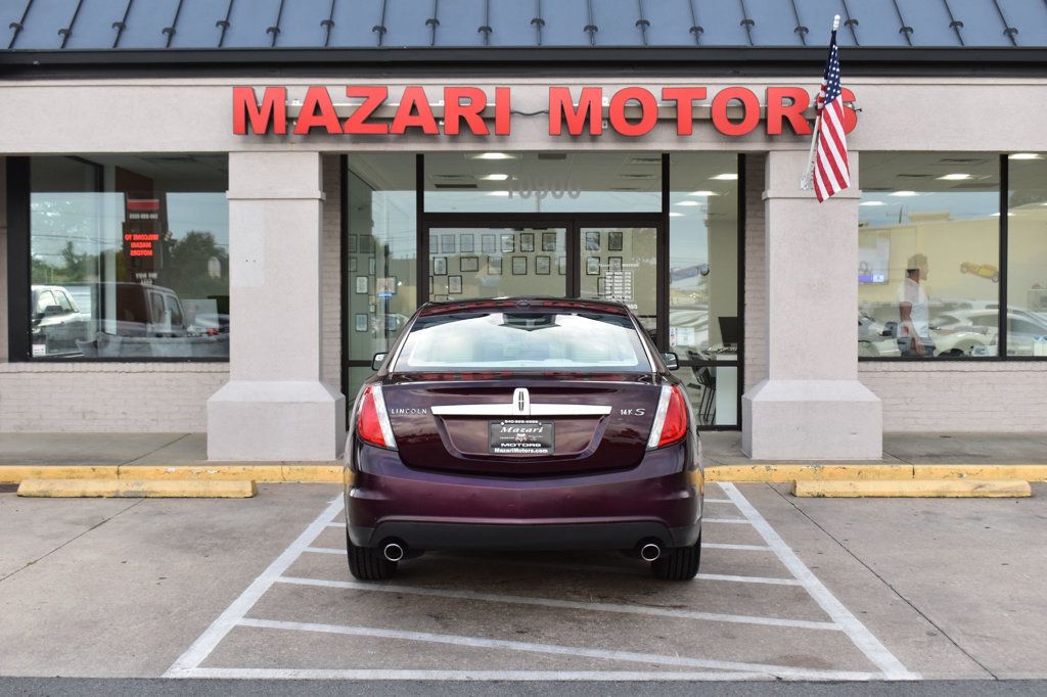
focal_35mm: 45
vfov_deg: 29.8
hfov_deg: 43.6
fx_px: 1308
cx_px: 524
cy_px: 348
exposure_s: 1/60
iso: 400
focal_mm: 30
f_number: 8
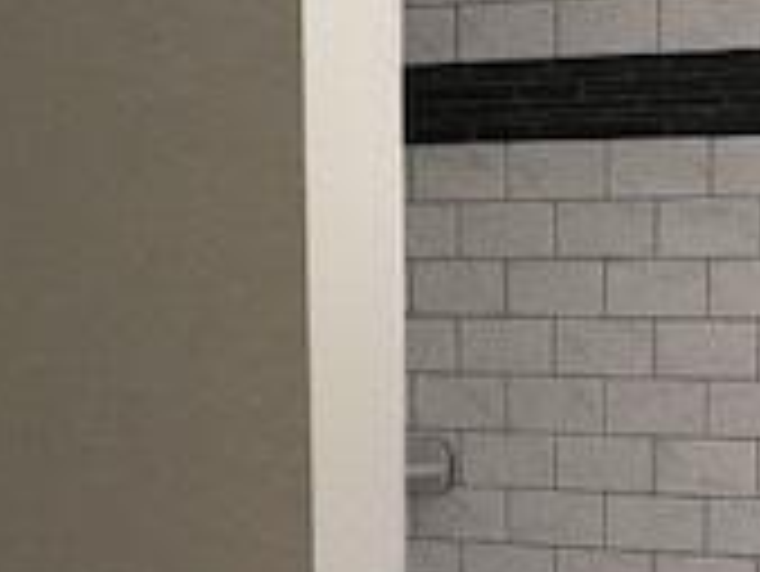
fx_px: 2329
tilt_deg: -6.6
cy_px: 707
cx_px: 764
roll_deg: -0.7
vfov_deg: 13.5
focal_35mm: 106
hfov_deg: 18.1
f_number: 1.8
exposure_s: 1/30
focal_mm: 3.99
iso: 25
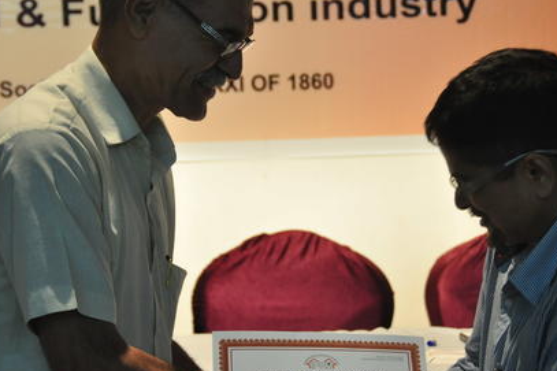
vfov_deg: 9.5
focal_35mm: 144
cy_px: 214
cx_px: 327
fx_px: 2223
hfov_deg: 14.3
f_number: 5
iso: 800
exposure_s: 1/50
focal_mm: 65
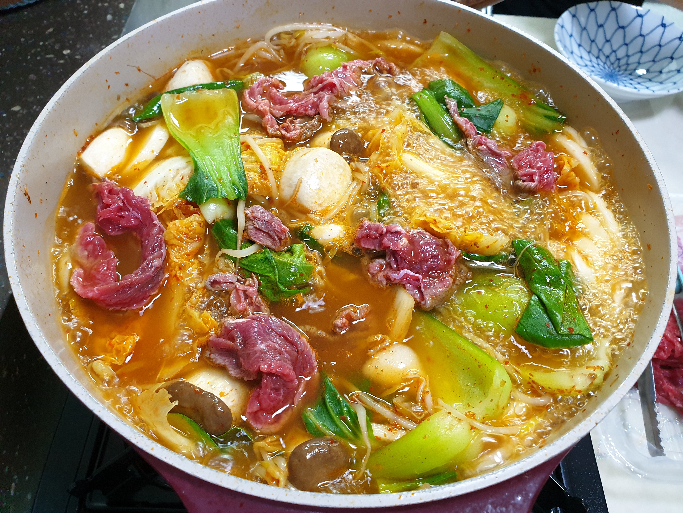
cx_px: 342
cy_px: 256
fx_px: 513
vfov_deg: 53.1
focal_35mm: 26
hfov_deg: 67.3
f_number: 2.4
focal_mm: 4.3
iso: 320
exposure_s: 1/60
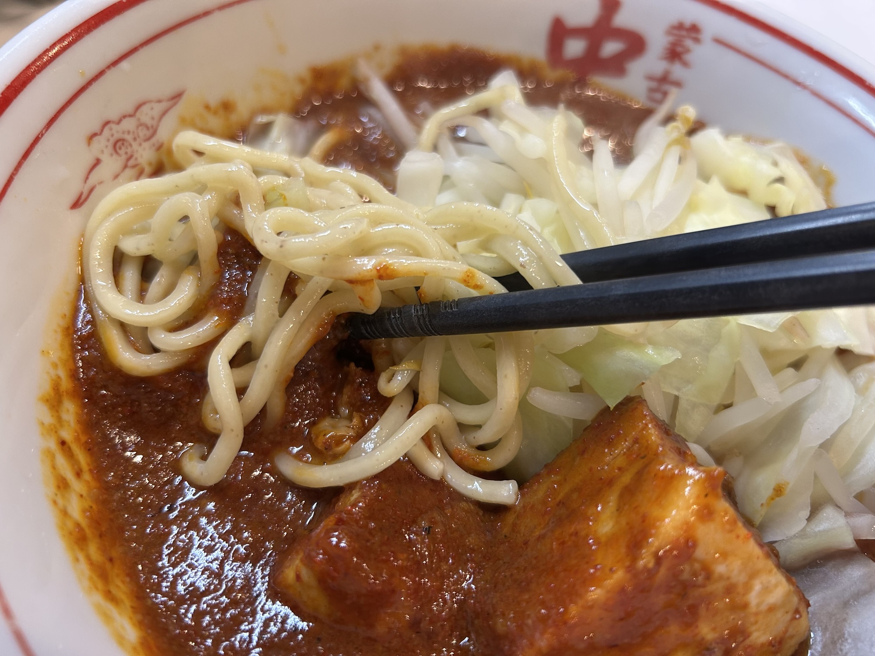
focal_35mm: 26
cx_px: 438
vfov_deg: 53.1
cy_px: 328
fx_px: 657
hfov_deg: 67.3
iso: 125
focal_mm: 5.7
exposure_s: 1/100
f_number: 1.5
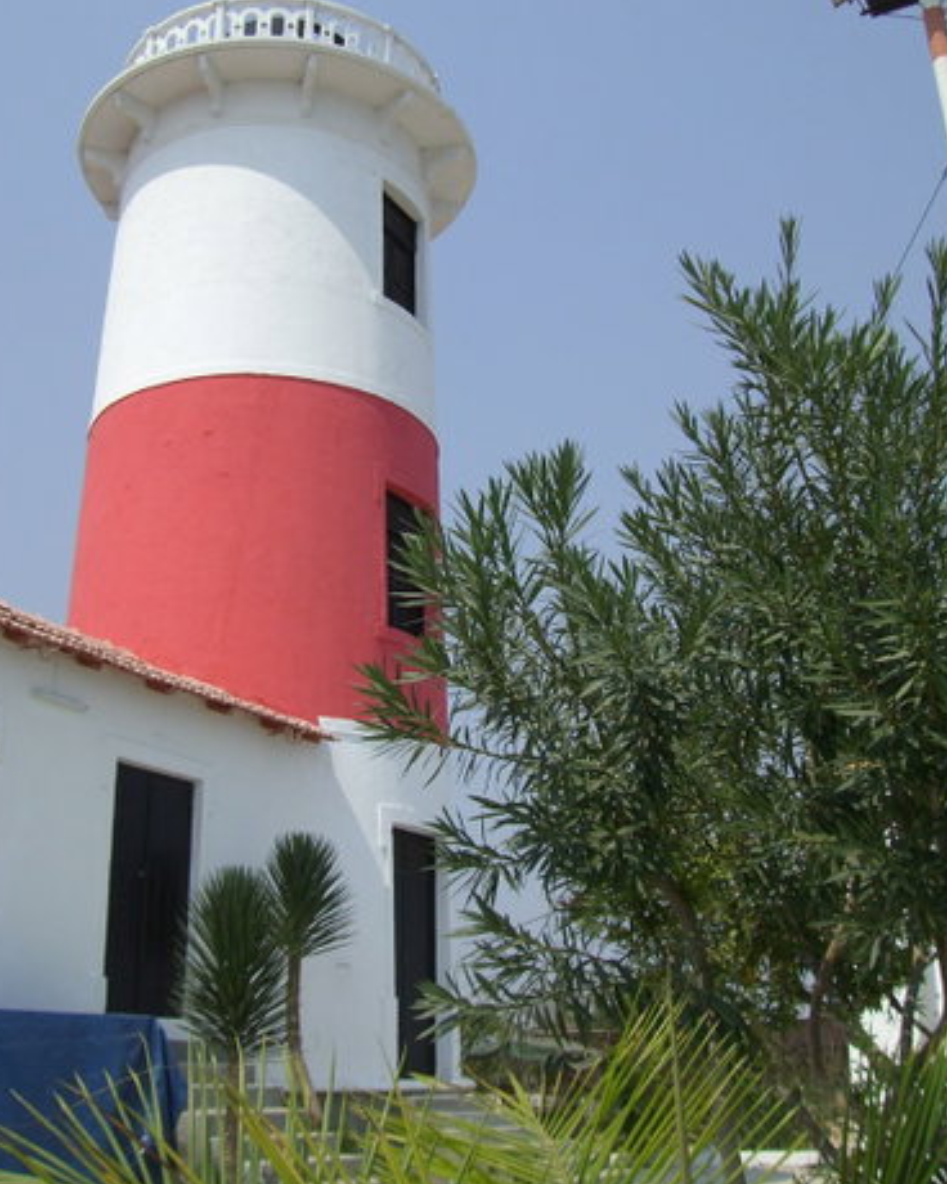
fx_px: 1506
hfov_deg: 34.9
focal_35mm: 43
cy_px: 578
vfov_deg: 42.9
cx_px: 497
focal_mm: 6.2
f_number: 4.3
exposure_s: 1/800
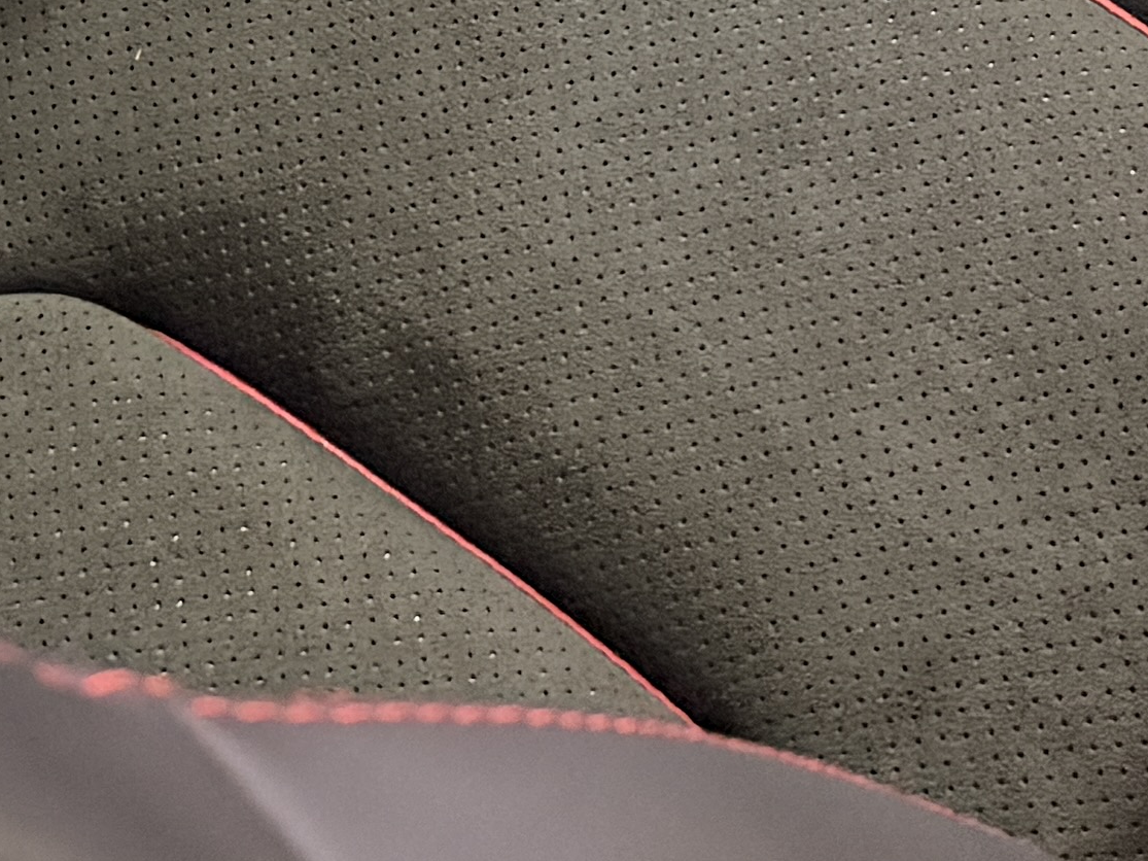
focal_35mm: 123
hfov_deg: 16.0
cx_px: 430
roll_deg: +0.6
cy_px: -1174
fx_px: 4079
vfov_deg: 10.5
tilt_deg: -33.6
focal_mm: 6.76
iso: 800
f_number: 1.78
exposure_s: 1/30
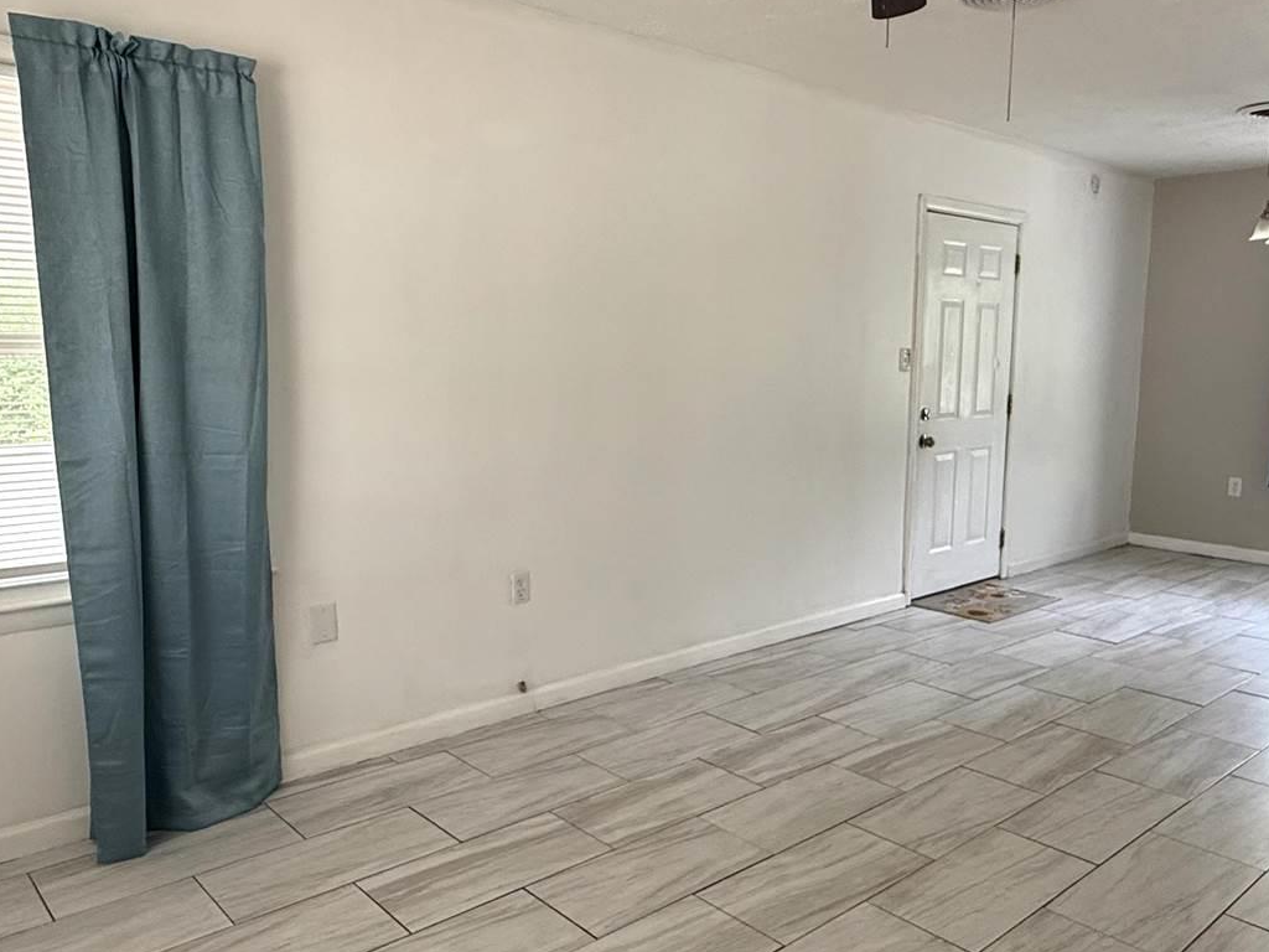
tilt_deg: -6.9
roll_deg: -0.7
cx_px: 667
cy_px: 481
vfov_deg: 49.7
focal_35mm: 28
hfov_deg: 63.4
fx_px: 1026
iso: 160
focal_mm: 2.22
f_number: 2.2
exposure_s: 1/99
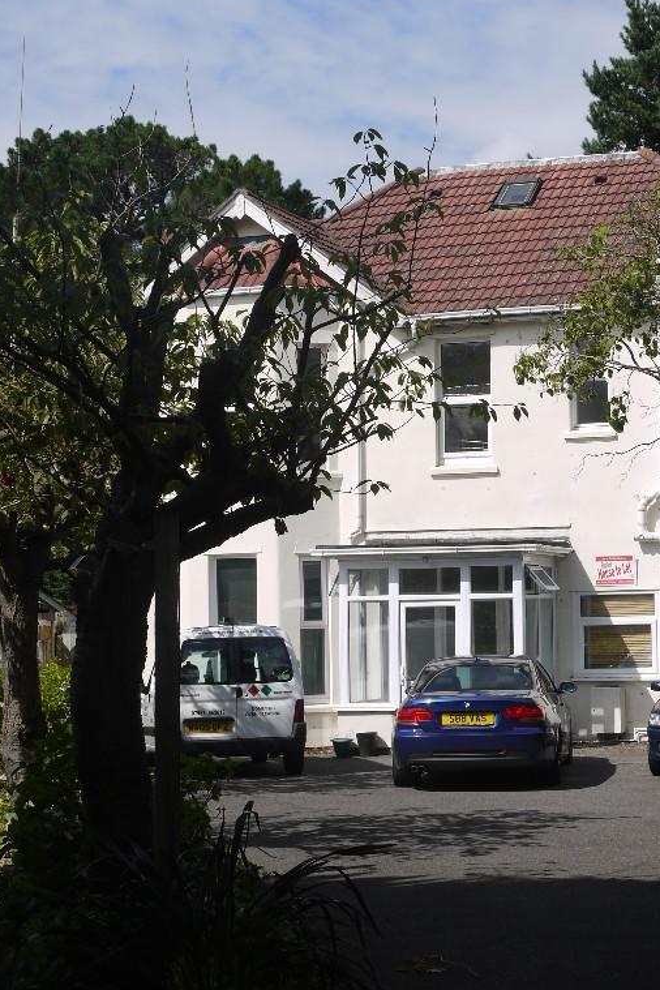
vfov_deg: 27.7
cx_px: 517
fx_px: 2007
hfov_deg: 18.5
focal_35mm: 73
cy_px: 490
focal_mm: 26
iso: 100
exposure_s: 1/400
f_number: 9
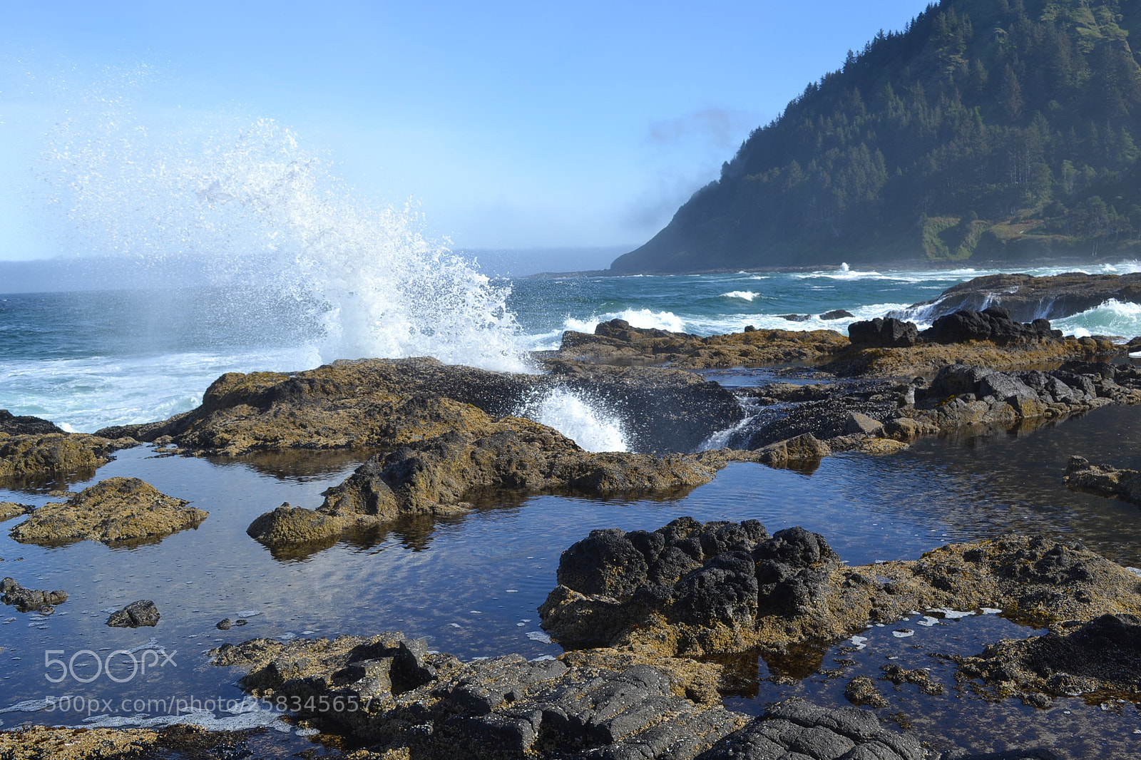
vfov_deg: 36.9
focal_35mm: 36
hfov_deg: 53.1
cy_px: 380
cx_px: 570
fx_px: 1141
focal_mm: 24
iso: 100
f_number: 7.1
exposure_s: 1/250
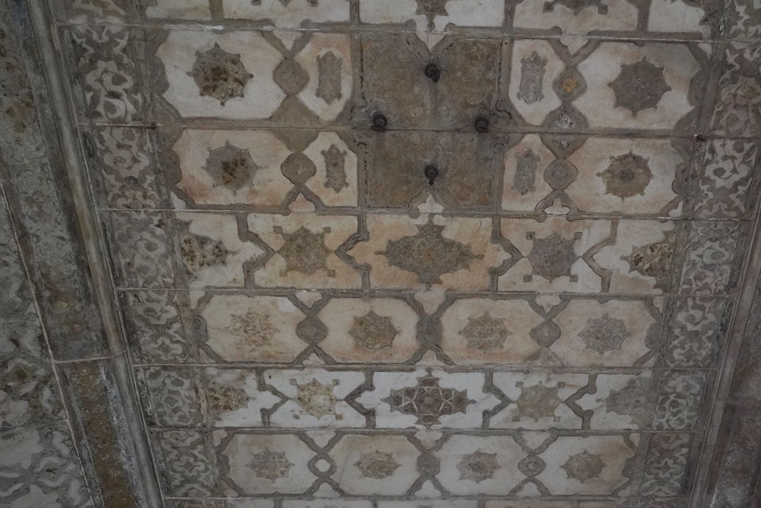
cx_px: 467
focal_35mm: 35
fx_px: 740
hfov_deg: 53.9
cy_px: 316
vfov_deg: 37.7
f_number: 7.1
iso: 3200
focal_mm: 24
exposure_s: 1/80
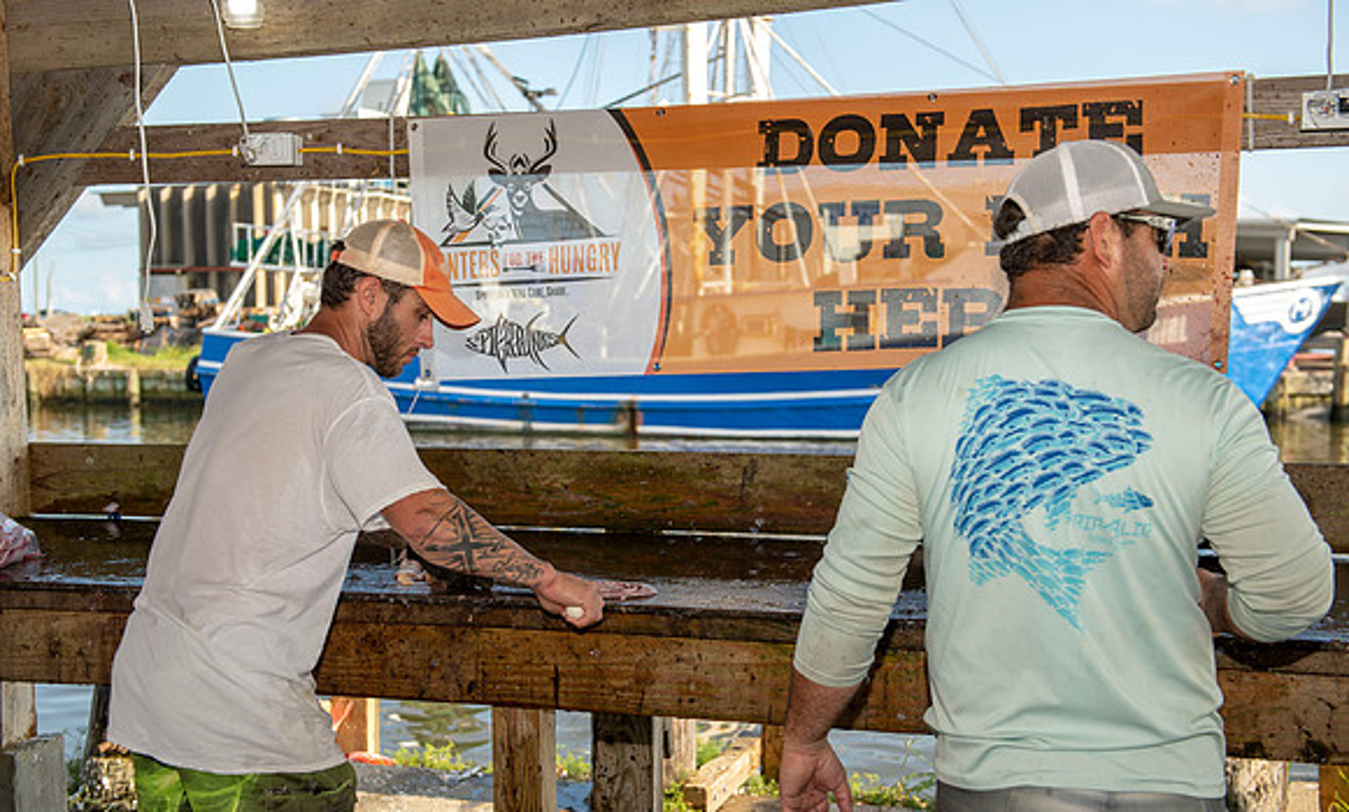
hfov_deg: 44.3
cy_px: 437
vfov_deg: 27.5
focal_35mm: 46
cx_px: 645
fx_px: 1656
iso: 50
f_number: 4.5
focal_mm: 42
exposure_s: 1/200
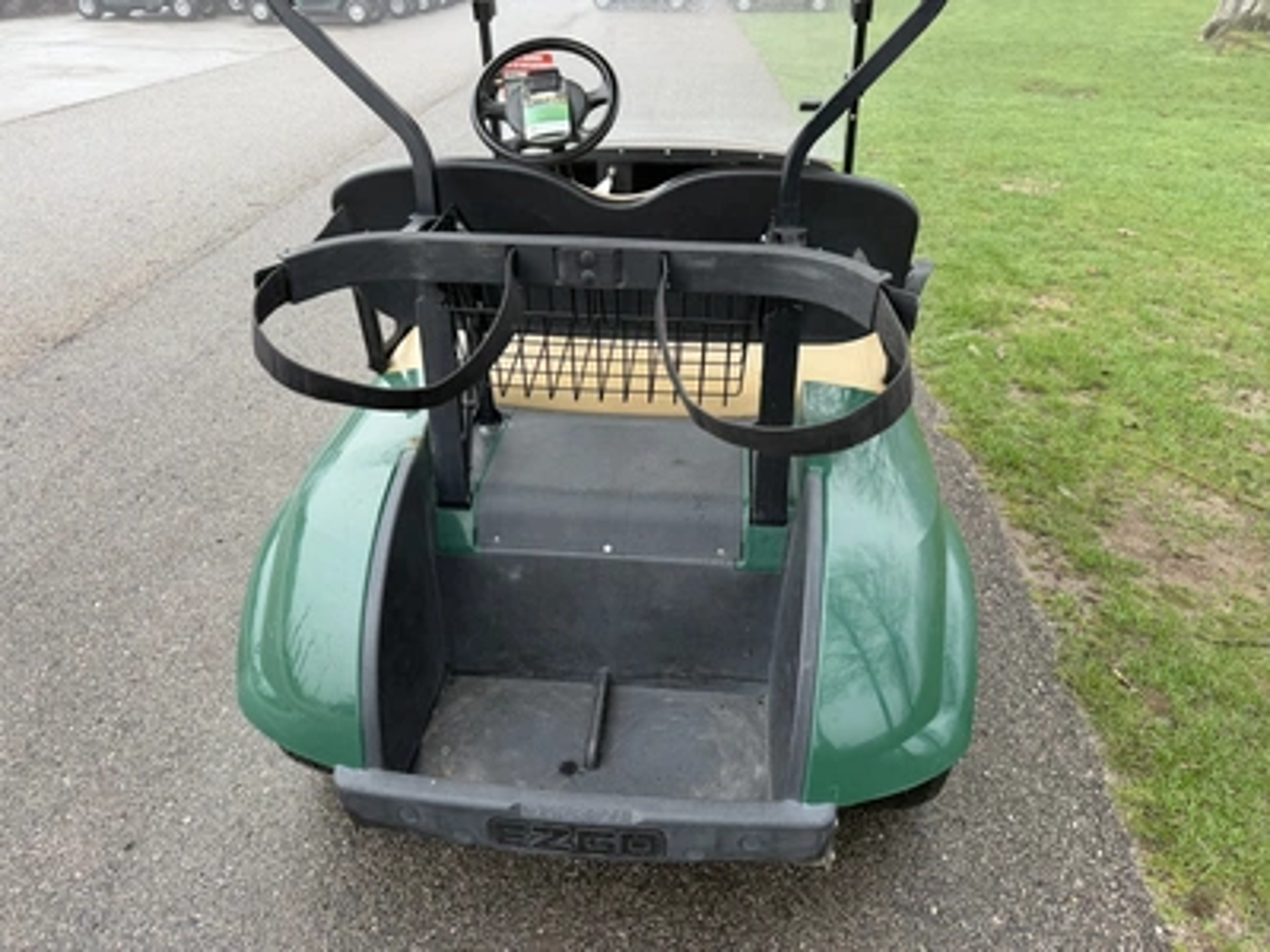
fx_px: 881
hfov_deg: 71.6
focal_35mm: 24
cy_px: 476
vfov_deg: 56.8
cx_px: 635
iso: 64
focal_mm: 6.76
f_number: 1.78
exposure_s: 1/298
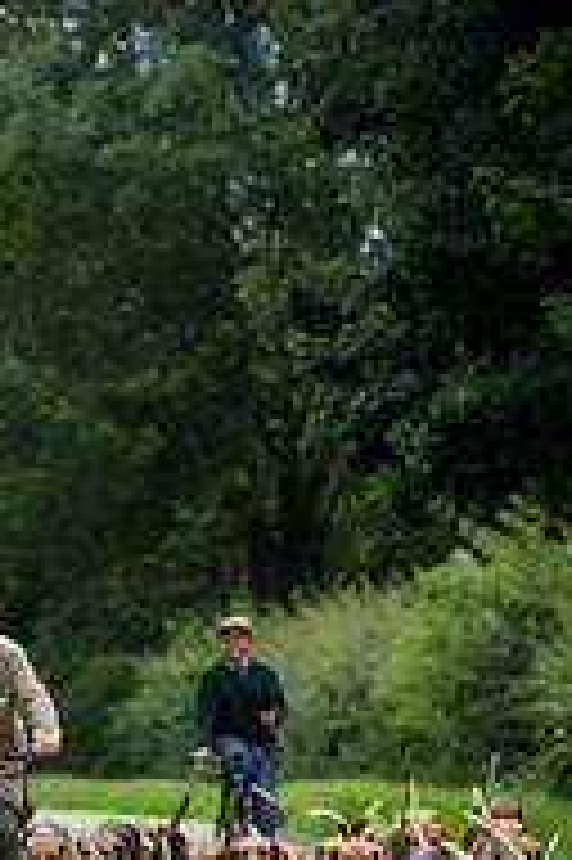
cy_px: 860
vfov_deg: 4.5
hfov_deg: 3.0
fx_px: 10959
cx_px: 63
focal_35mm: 459
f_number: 8
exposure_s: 1/500
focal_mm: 195
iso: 800
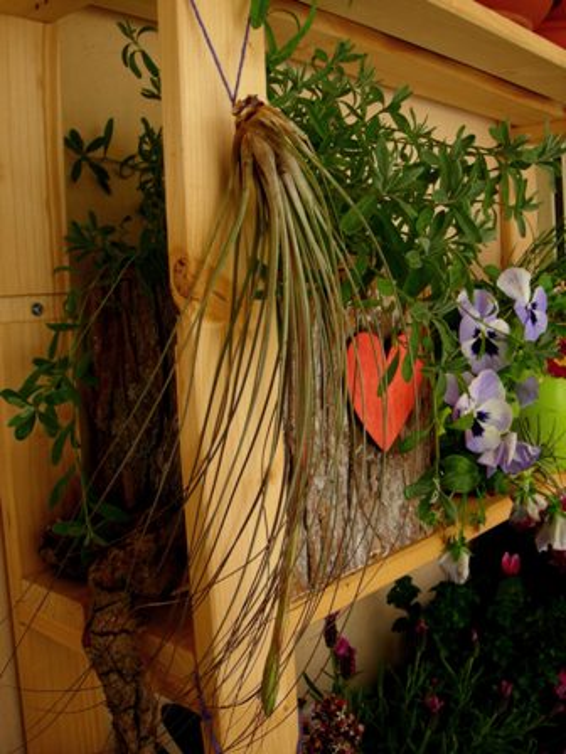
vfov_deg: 51.4
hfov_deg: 39.7
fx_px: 785
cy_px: 377
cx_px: 283
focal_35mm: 36
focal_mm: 7.5
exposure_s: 1/78.6
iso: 64
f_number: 6
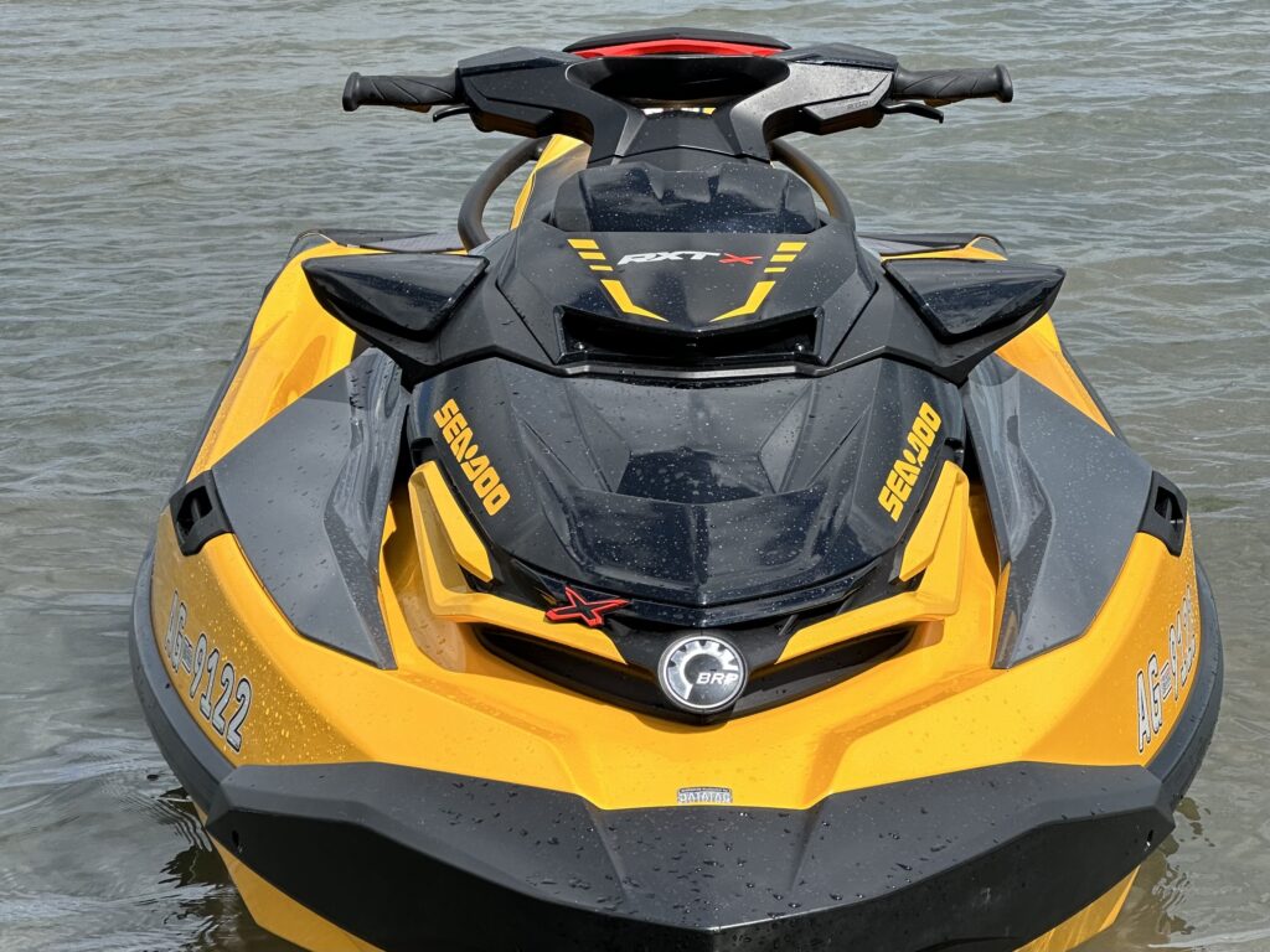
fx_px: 2825
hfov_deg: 25.3
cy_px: 476
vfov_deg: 19.1
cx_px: 635
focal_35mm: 77
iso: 32
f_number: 2.8
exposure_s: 1/737
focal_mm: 9
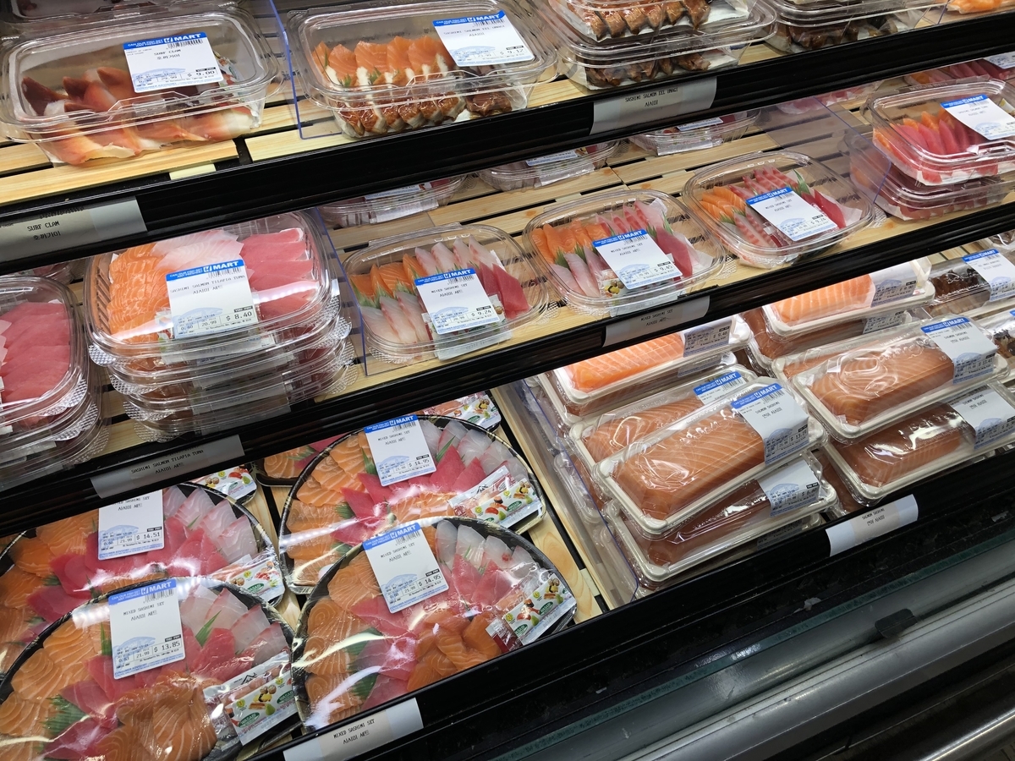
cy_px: 380
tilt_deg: -49.9
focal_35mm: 28
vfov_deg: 49.7
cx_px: 508
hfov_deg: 63.4
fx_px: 821
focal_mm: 3.99
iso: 40
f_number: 1.8
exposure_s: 1/120
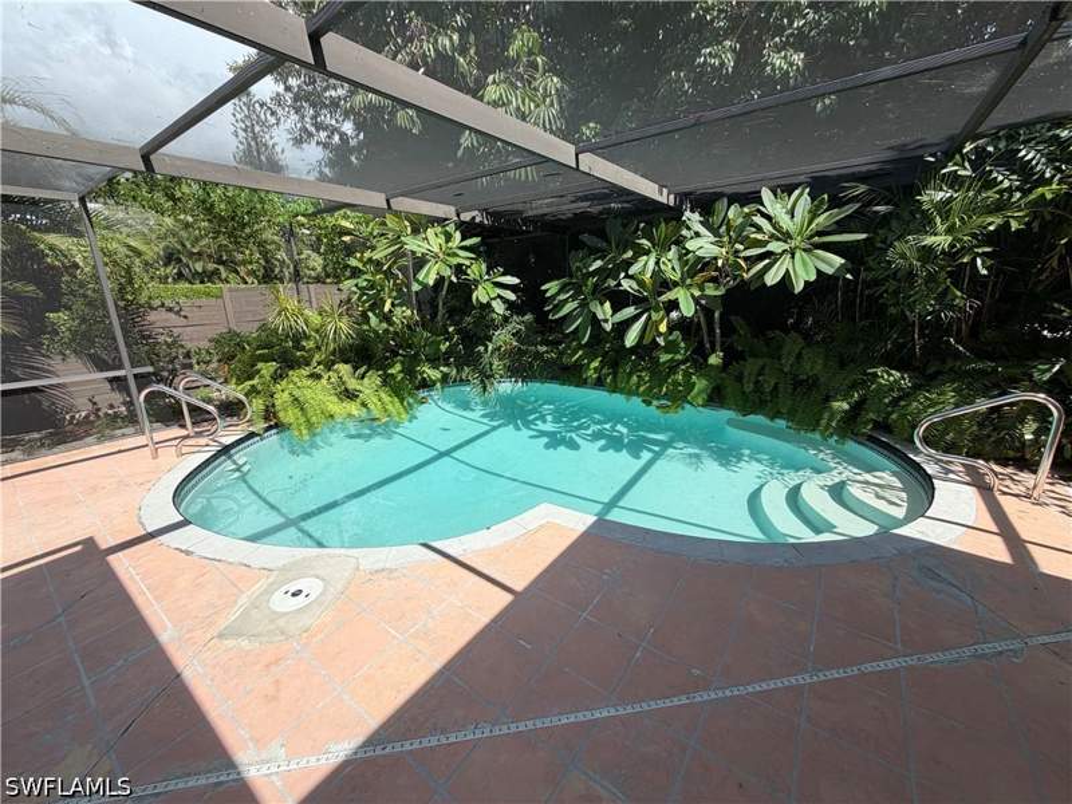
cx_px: 536
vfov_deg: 85.7
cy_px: 402
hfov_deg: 102.1
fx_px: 434
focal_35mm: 14
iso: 32
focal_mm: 2.22
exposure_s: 1/770
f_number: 2.2
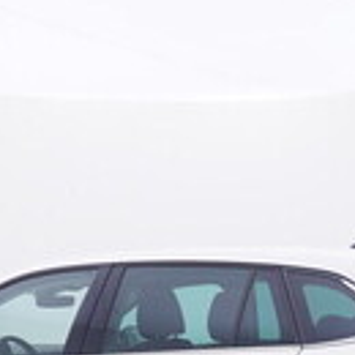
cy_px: 419
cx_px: 203
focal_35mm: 81
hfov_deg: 21.4
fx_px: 937
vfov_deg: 20.2
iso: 200
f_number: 5
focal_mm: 15
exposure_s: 1/80
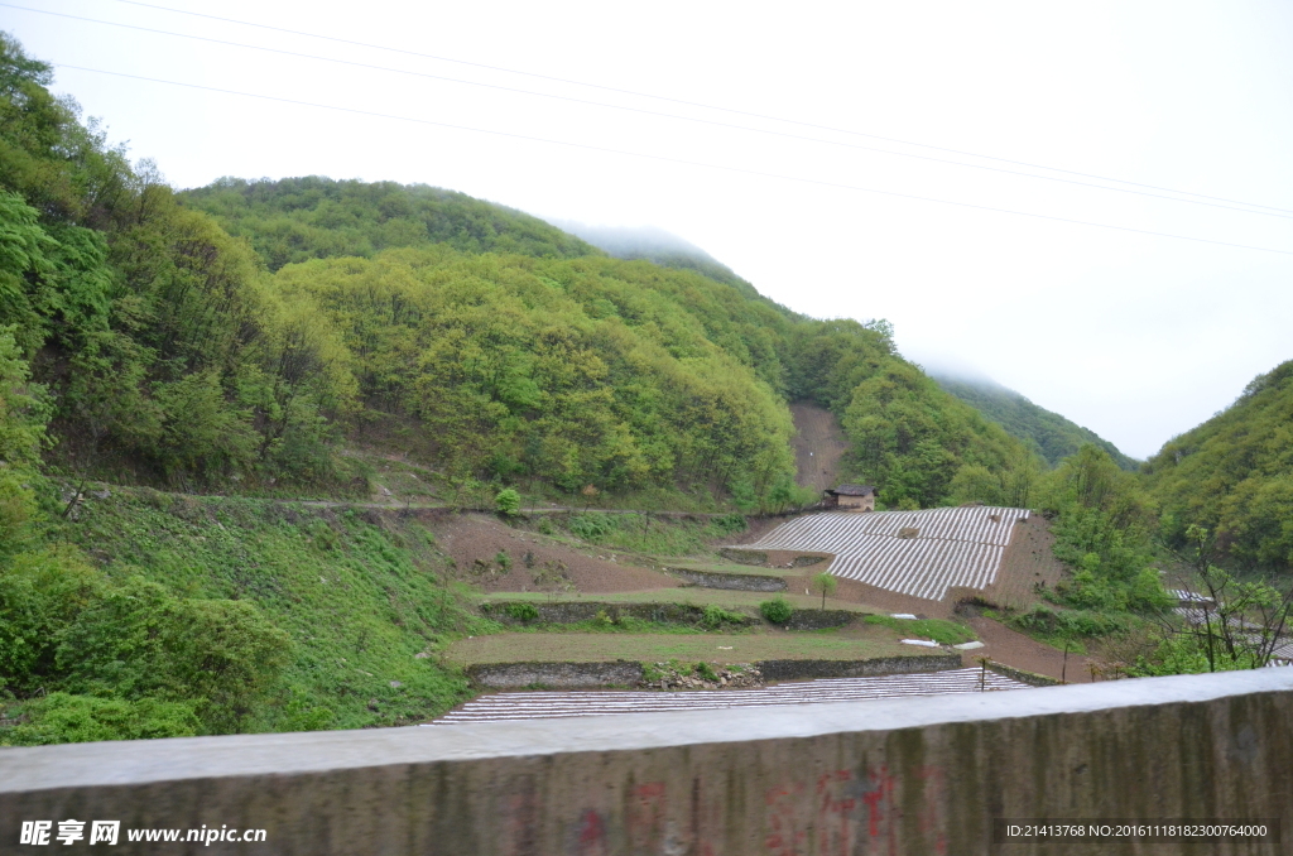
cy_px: 428
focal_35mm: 27
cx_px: 646
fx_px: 968
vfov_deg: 47.7
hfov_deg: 67.5
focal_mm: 18
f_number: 3.5
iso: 1600
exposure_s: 1/800
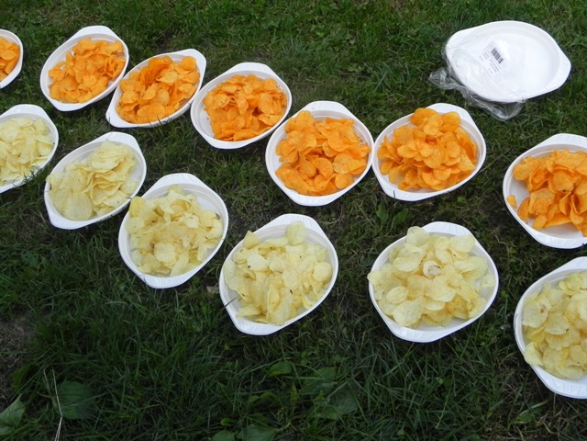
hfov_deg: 41.2
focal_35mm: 46
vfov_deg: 31.5
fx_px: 780
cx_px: 294
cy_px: 220
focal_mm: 8.2
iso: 160
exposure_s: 1/140
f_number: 4.5
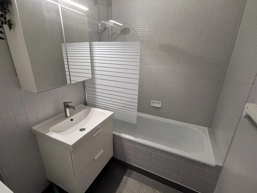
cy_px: 96
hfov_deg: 91.0
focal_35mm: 17
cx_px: 128
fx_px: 126
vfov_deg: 74.8
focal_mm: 2.26
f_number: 2.2
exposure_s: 1/50
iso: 320
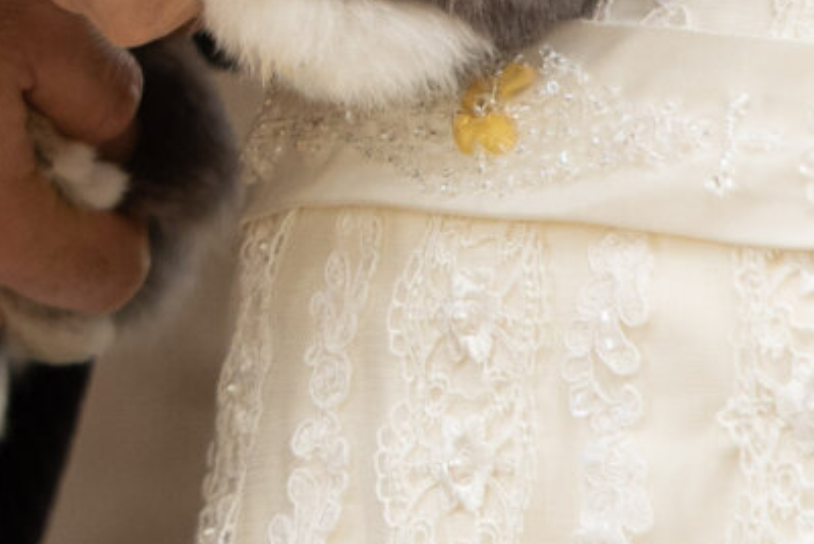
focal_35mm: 1279
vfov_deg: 1.1
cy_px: -472
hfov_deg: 1.6
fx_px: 28928
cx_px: -747
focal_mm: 200
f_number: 2.8
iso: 800
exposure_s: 1/640
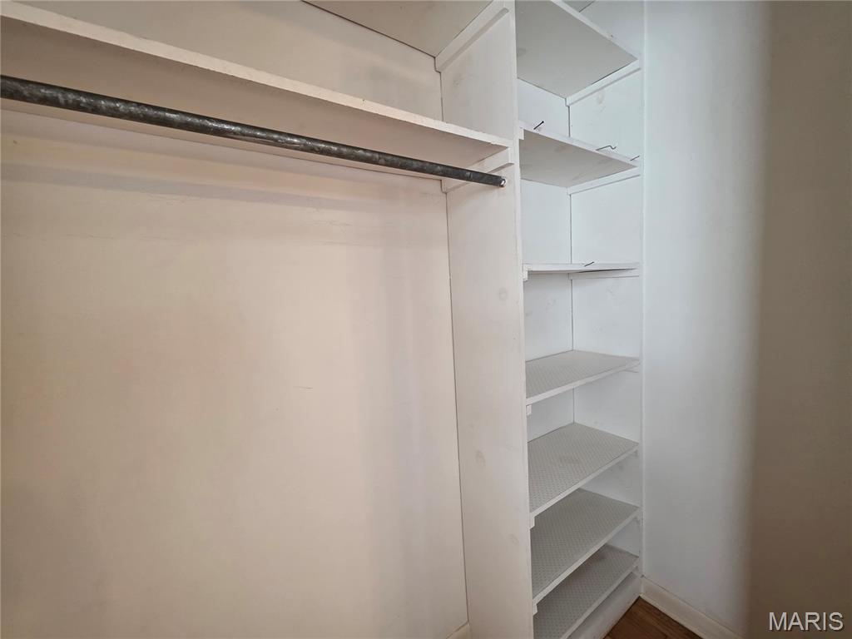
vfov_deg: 89.9
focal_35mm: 13
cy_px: 320
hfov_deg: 106.2
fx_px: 320
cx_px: 426
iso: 160
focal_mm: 2.2
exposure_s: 1/60
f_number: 1.9
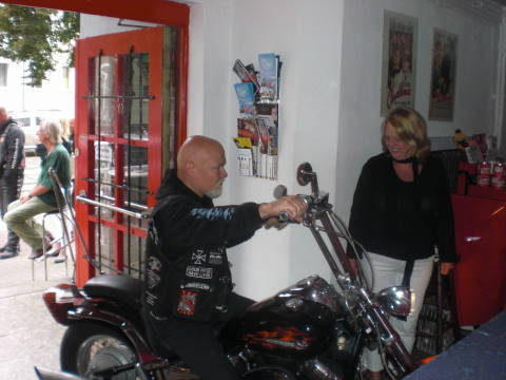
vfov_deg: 37.7
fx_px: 555
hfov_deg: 49.0
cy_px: 190
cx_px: 253
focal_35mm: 38
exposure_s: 1/60
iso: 200
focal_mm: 6.3
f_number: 3.1
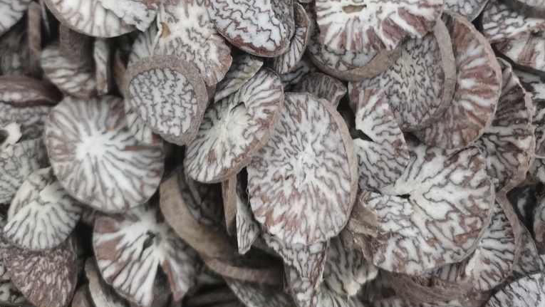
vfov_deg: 28.2
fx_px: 593
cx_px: 274
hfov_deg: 49.4
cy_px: 47
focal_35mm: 41
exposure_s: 1/18
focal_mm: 5.58
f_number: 1.8
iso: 800
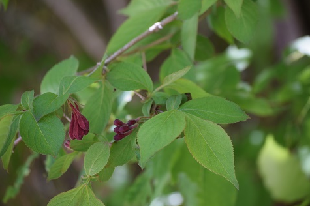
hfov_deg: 11.7
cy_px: 102
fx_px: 1514
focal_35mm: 176
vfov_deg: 7.8
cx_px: 155
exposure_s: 1/160
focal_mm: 116
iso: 400
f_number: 6.3
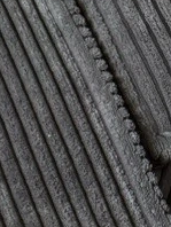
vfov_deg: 9.4
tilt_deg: -63.3
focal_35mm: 175
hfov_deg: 7.4
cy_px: 628
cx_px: -349
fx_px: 1150
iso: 40
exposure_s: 1/121
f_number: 1.6
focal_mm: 5.96
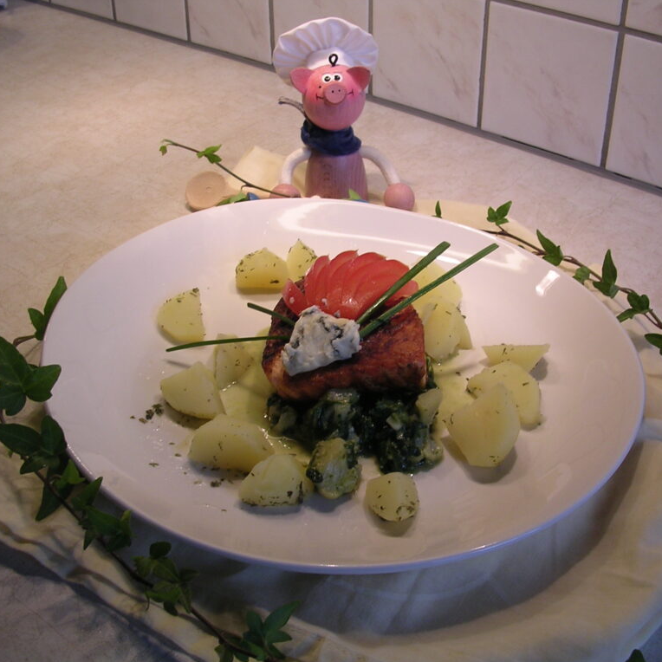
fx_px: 974
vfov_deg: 37.6
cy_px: 331
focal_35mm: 45
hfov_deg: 37.5
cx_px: 380
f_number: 2.8
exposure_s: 1/63.4
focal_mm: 5.8
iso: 100
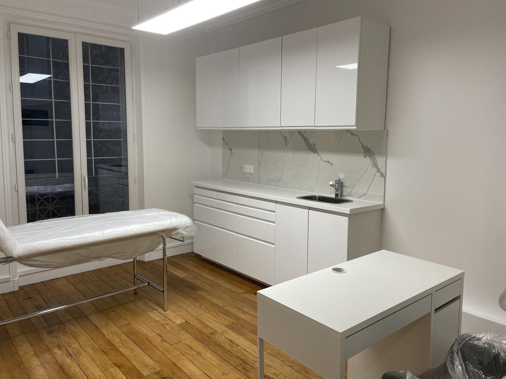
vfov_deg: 51.3
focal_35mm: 27
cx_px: 261
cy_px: 186
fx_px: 395
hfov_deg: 65.3
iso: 100
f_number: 1.6
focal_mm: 4.2
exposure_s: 1/100
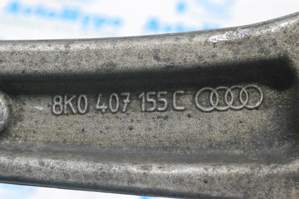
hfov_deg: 23.8
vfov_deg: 16.0
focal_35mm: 86
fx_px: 710
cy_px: 101
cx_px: 155
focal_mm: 55
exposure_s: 1/160
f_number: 10
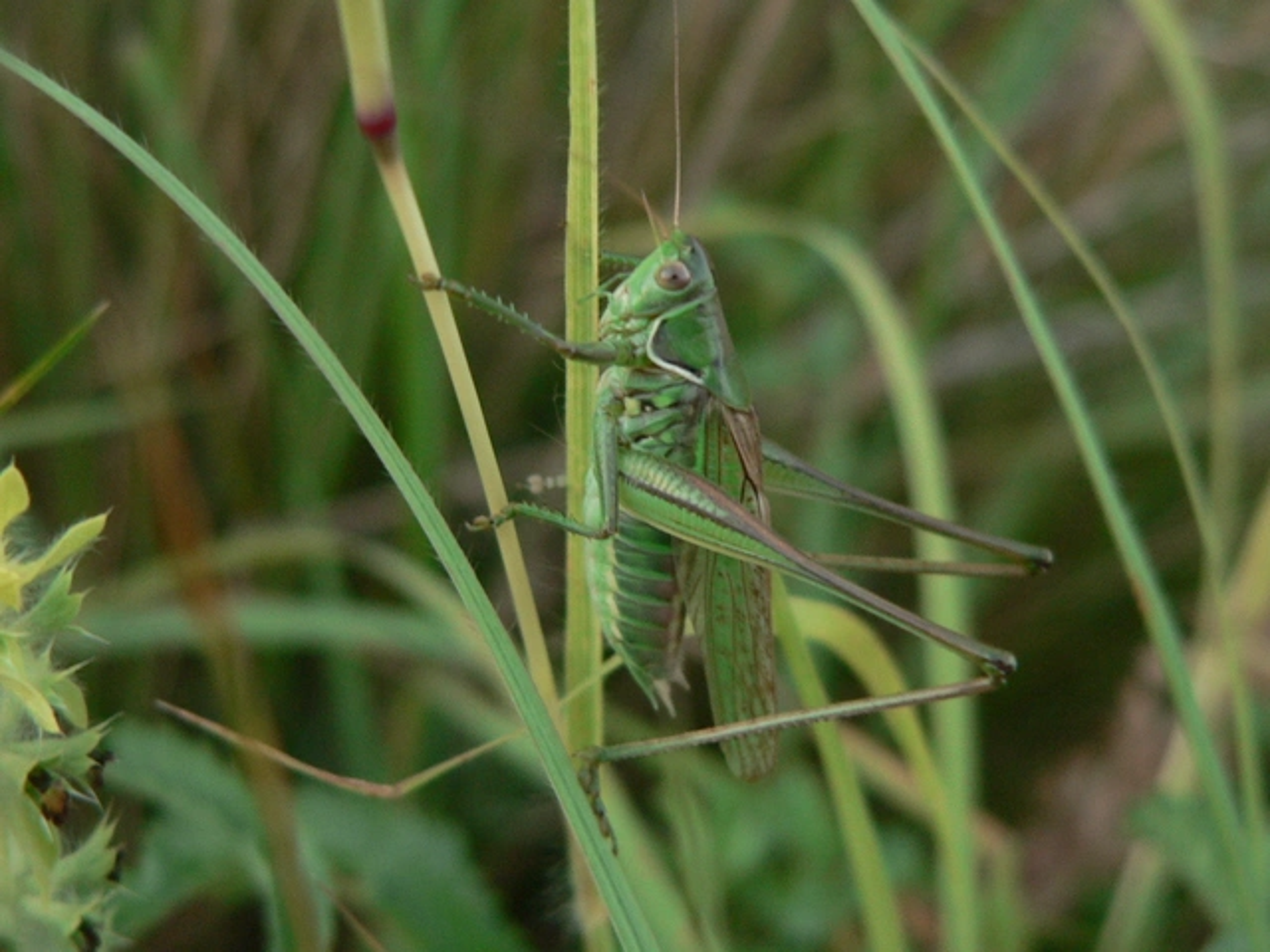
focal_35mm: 77
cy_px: 476
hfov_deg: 25.3
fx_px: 2825
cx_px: 635
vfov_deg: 19.1
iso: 200
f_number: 2.8
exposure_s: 1/10
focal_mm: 12.8
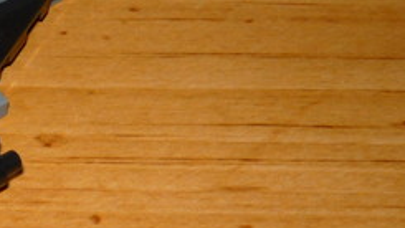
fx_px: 1375
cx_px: -63
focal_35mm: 128
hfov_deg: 16.2
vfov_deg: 9.5
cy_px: 69
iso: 100
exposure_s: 1/30
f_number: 4
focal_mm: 5.2
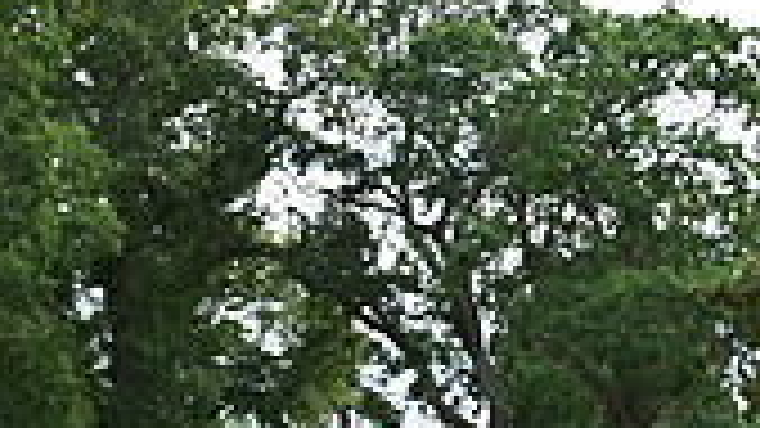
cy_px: 665
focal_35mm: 187
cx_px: 1277
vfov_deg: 6.4
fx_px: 3768
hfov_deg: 10.9
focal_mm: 52
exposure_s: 1/1250
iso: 1250
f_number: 5.6
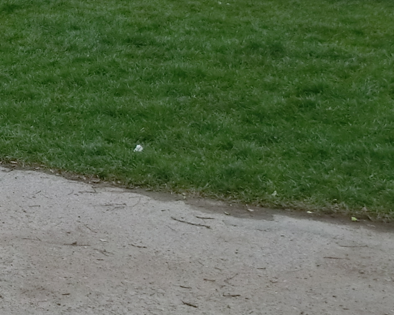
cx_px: -215
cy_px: -56
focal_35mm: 91
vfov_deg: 16.3
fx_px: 1061
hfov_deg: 18.4
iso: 80
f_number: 3
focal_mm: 4.24
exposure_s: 1/320
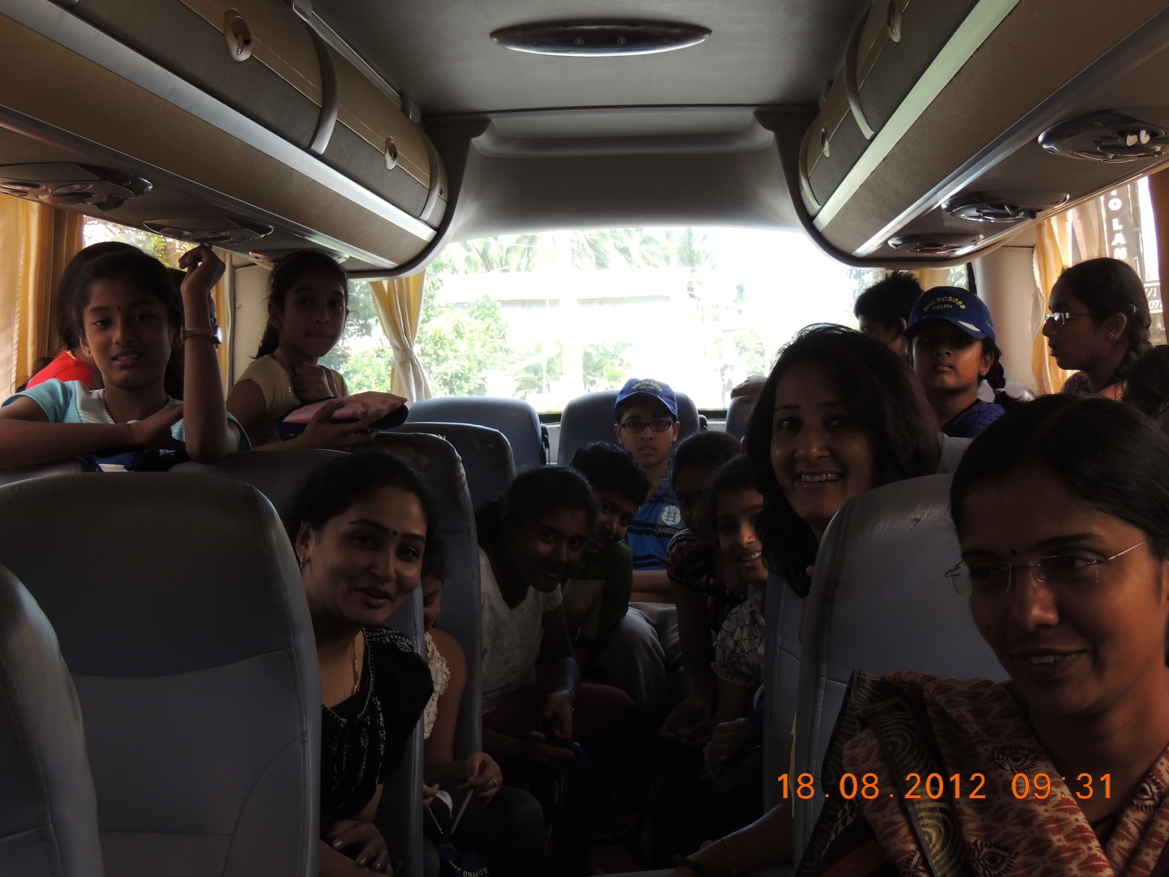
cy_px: 438
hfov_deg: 38.2
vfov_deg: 29.1
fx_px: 1689
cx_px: 584
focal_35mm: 50
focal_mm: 8.9
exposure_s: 1/250
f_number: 3.6
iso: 320
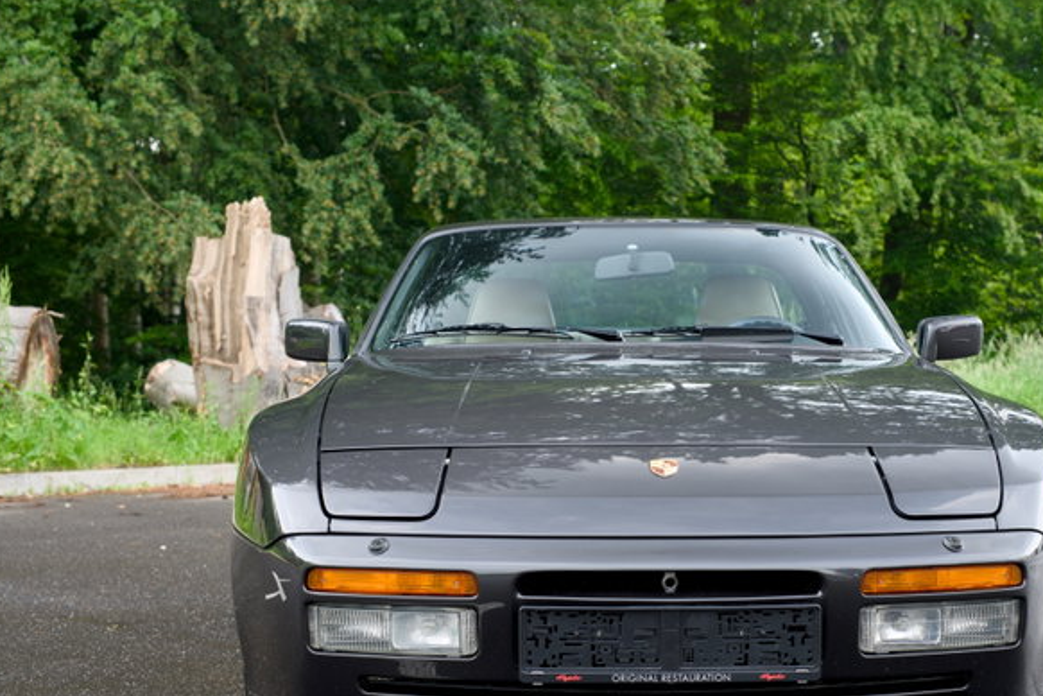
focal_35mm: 66
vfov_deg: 20.6
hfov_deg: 30.4
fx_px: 1912
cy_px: 438
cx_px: 636
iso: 100
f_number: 8
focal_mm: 50
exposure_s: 1/20
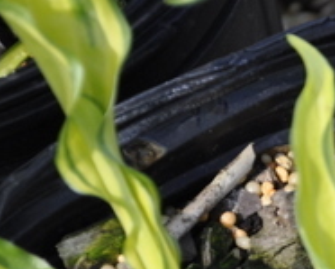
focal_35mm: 635
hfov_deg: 3.0
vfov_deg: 2.4
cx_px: 589
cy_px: 437
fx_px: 6299
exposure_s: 1/320
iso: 400
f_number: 5.6
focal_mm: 105
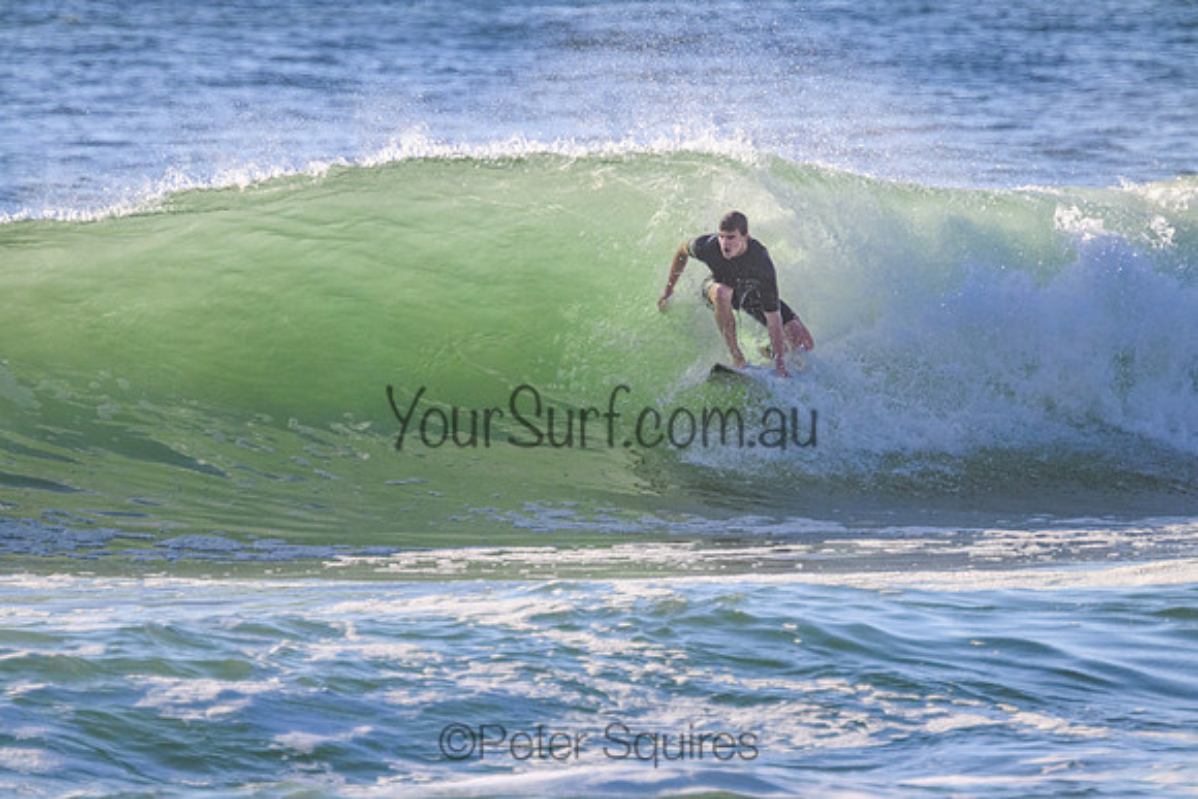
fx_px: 26627
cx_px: 599
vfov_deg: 1.7
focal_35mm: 800
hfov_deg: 2.6
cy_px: 400
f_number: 11
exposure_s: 1/2000
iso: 1800
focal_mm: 800
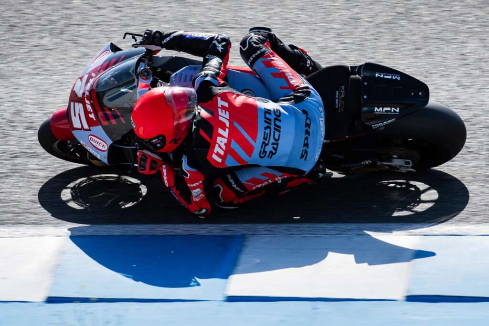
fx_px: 7987
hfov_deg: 3.5
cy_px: 157
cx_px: 311
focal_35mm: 588
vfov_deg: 2.3
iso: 320
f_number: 6.3
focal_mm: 300
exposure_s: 1/1250
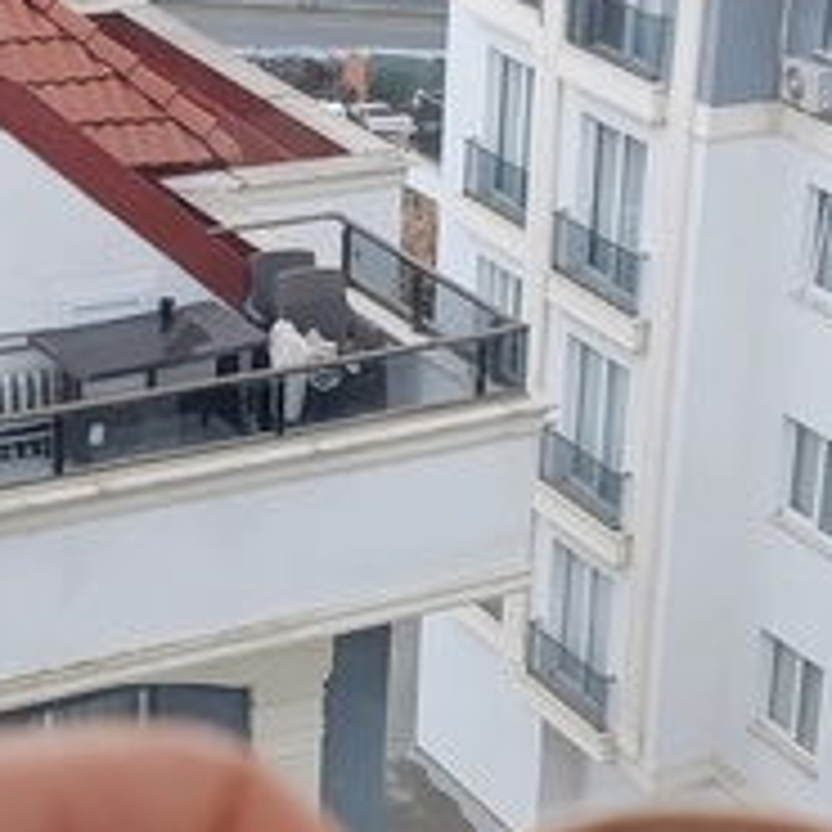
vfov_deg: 17.2
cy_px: 486
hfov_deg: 17.2
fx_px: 2746
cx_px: 499
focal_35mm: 101
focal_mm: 6.14
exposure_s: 1/100
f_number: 1.6
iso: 500
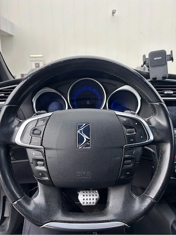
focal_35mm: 26
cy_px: 118
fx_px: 176
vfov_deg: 67.3
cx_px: 88
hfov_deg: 53.1
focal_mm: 5.96
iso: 50
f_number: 1.6
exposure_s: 1/481
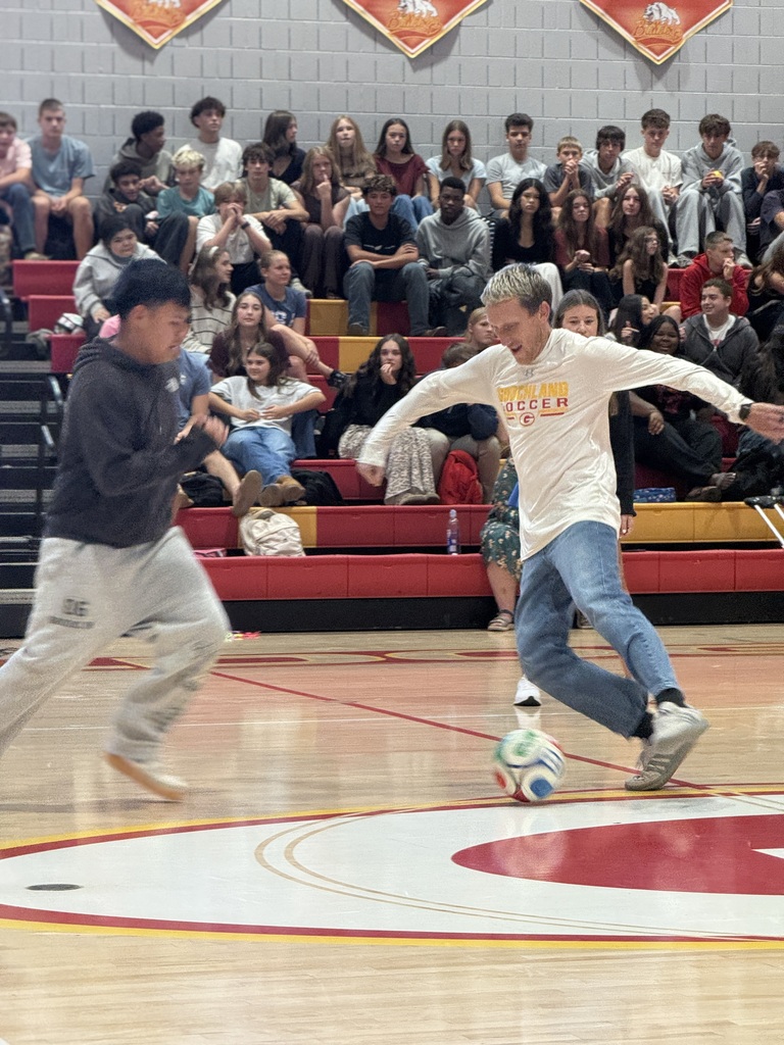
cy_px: 522
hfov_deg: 12.3
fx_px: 3624
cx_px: 392
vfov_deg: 16.4
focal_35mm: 120
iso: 500
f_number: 2.8
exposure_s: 1/120
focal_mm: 15.66
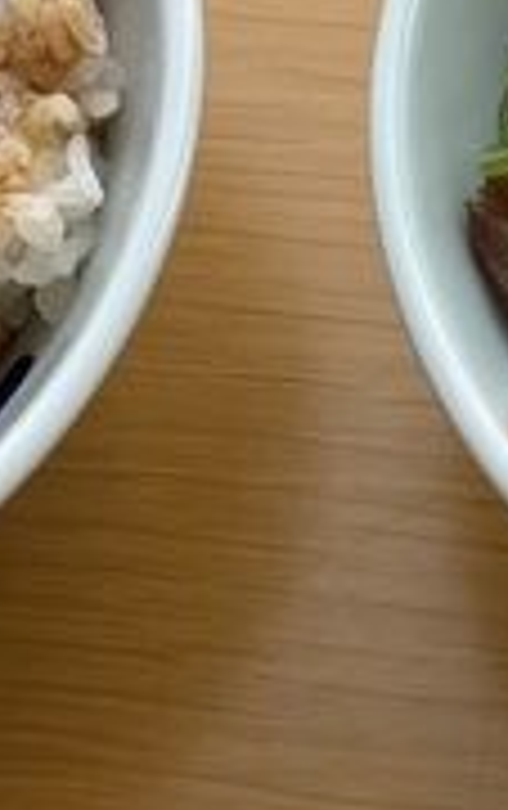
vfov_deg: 15.3
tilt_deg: -62.1
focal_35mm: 134
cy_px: 2
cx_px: 353
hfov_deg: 9.8
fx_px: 2959
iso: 32
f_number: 1.8
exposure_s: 1/527
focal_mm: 3.99
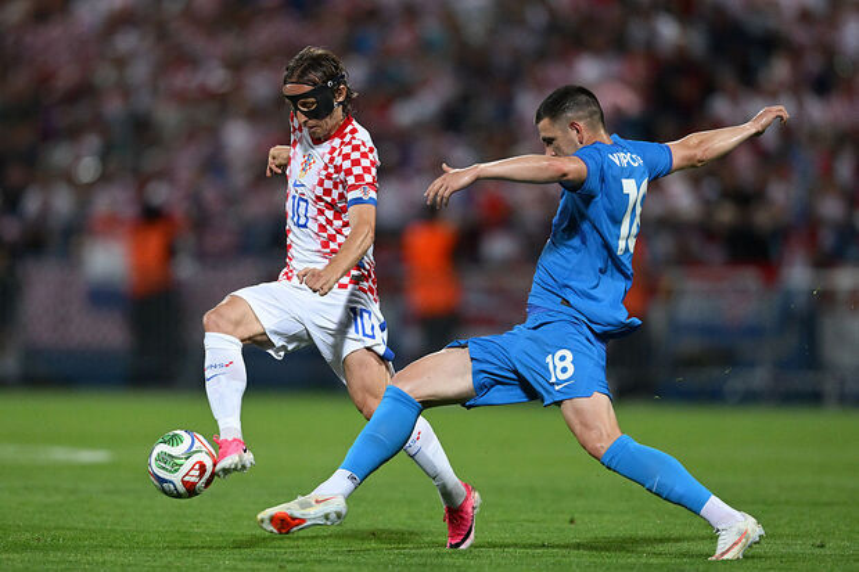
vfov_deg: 3.4
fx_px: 9541
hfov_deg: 5.2
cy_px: 286
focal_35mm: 400
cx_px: 430
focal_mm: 400
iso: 4000
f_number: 2.8
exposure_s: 1/2000
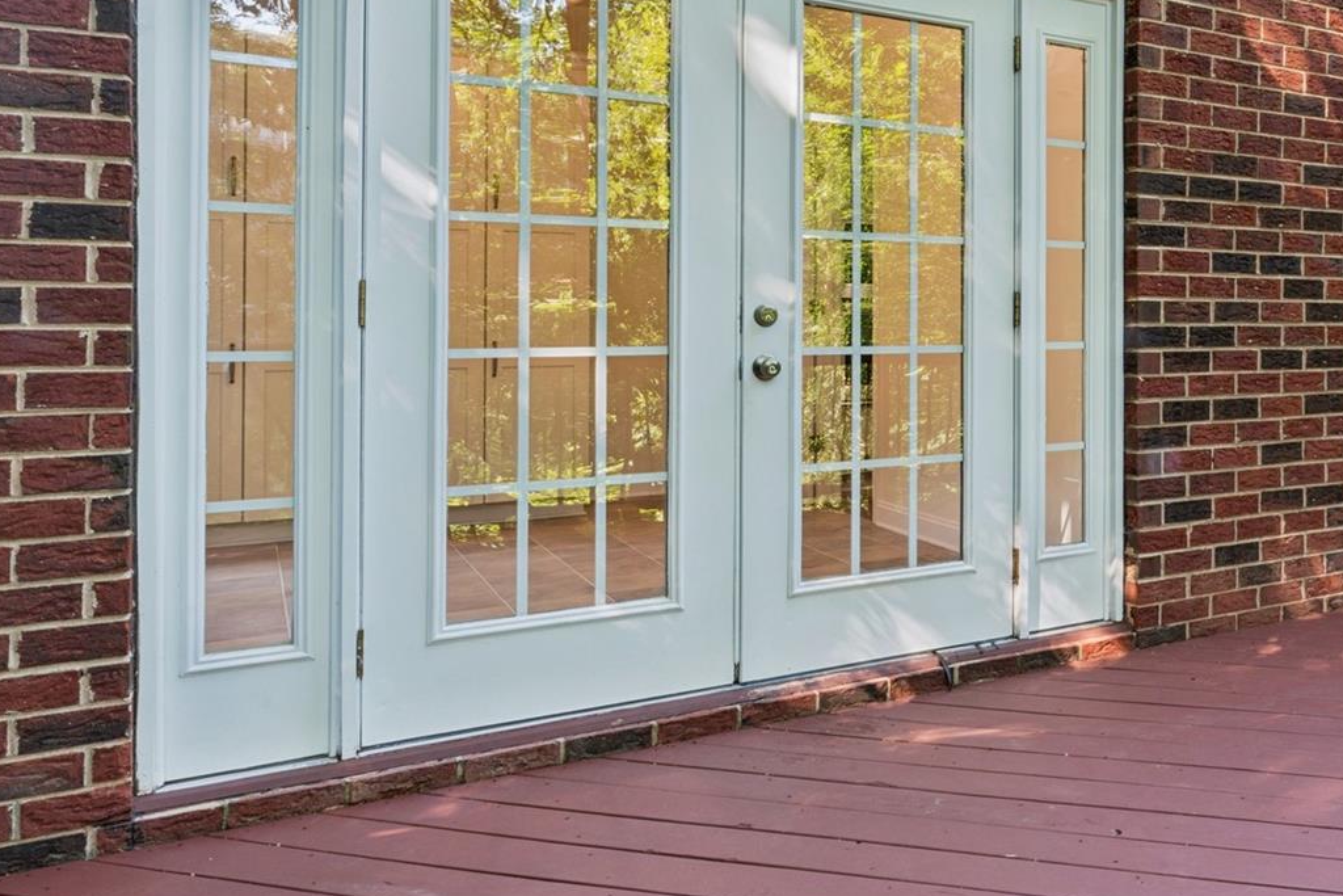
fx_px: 1239
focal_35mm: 33
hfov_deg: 49.2
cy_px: 339
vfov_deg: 39.5
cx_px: 1267
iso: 100
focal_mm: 16.6
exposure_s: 2.5
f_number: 22
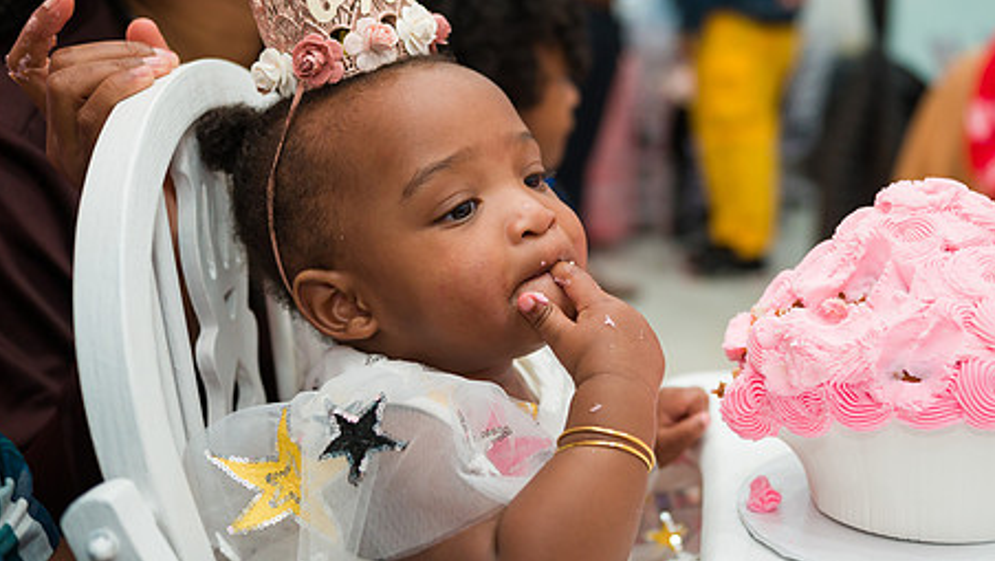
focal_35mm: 51
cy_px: 211
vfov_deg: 23.5
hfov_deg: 40.5
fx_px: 1347
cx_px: 561
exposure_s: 1/200
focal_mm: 38
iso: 800
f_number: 3.2
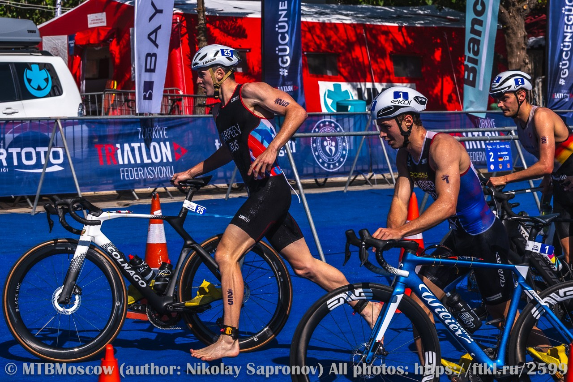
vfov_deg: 13.0
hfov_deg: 19.5
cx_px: 286
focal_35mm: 105
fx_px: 1671
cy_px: 191
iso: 100
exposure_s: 1/1600
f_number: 7.1
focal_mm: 70
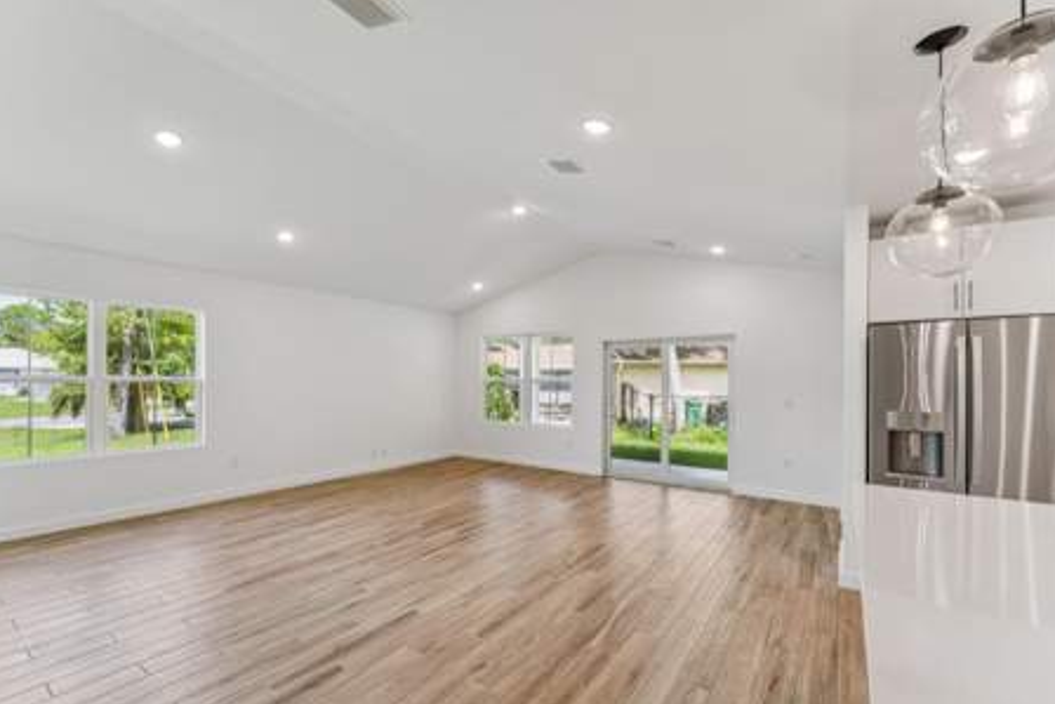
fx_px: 440
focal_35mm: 15
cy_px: 374
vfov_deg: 77.3
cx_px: 502
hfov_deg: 100.3
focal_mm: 14
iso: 200
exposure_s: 1/6
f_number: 8
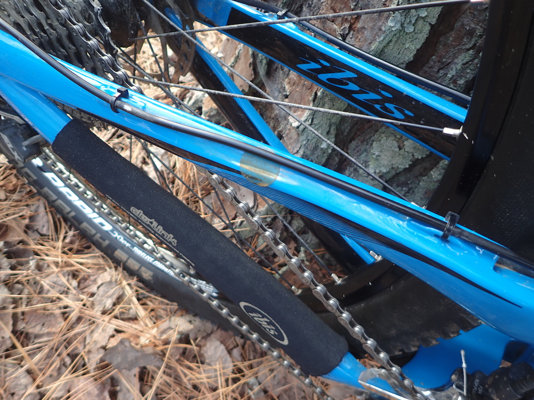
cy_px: 200
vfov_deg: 54.9
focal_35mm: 25
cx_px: 267
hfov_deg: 69.4
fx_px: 386
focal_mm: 4.5
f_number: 2
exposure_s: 1/125
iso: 100
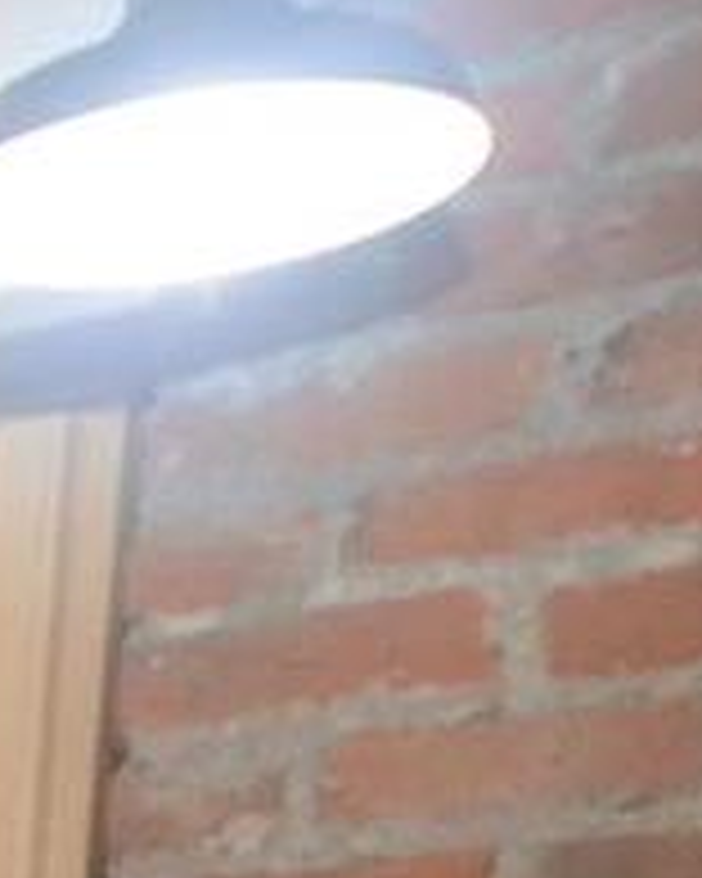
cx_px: -1426
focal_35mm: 127
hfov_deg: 9.5
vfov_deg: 12.9
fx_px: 3294
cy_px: 1851
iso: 1600
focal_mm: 11
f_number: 4.2
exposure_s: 1/60
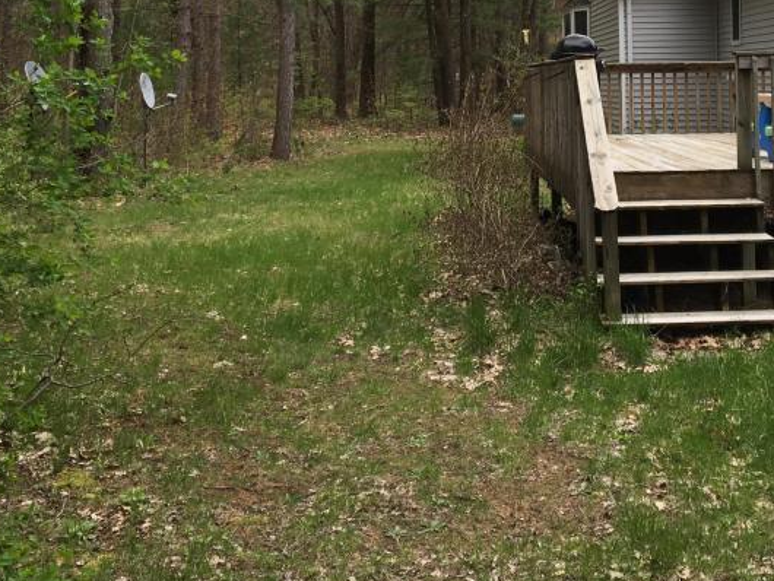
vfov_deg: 25.2
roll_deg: +0.6
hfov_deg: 34.1
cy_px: 38
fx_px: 1253
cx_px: 495
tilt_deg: +1.5
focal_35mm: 56
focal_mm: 4.15
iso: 25
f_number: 2.2
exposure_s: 1/458
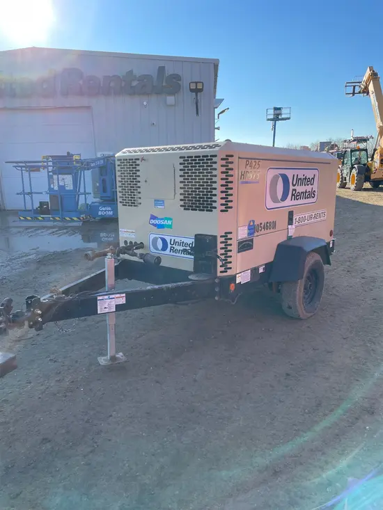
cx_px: 192
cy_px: 255
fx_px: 383
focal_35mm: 26
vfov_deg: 67.3
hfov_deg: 53.1
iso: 32
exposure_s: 1/1261
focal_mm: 4.2
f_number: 1.6
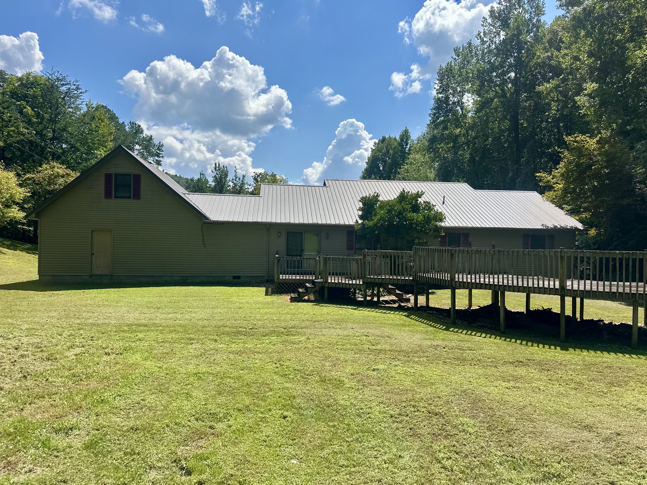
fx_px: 449
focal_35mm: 24
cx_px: 324
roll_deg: -0.6
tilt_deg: +1.1
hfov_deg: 71.6
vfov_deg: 56.8
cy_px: 242
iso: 80
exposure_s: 1/5525
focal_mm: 6.86
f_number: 1.78
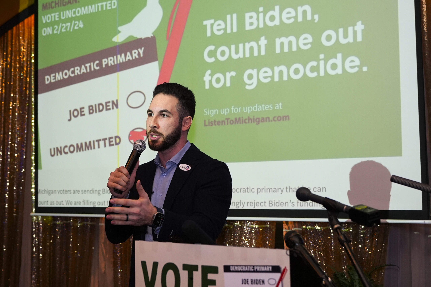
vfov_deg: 31.2
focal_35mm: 43
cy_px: 144
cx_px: 216
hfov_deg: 45.4
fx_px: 515
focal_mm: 29
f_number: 2.8
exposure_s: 1/320
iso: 1600
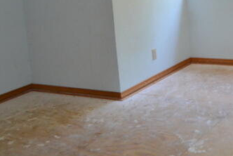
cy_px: -1
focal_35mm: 65
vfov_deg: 20.3
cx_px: 213
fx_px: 421
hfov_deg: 29.6
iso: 640
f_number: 3.5
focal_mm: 18
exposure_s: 1/60
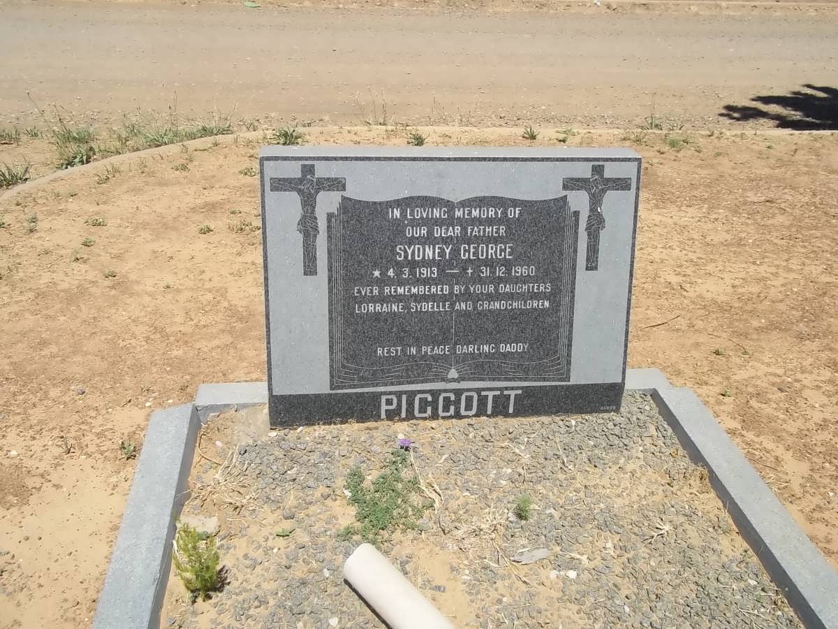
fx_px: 775
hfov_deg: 56.8
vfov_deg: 44.2
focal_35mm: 32
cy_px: 314
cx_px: 419
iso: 80
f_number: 5.5
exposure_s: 1/500
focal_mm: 5.7
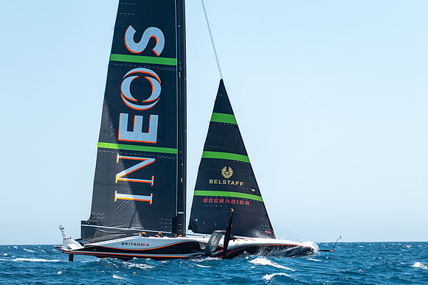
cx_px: 214
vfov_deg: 7.0
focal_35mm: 195
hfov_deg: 10.5
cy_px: 163
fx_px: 2324
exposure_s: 1/1600
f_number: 2.8
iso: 100
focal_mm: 171
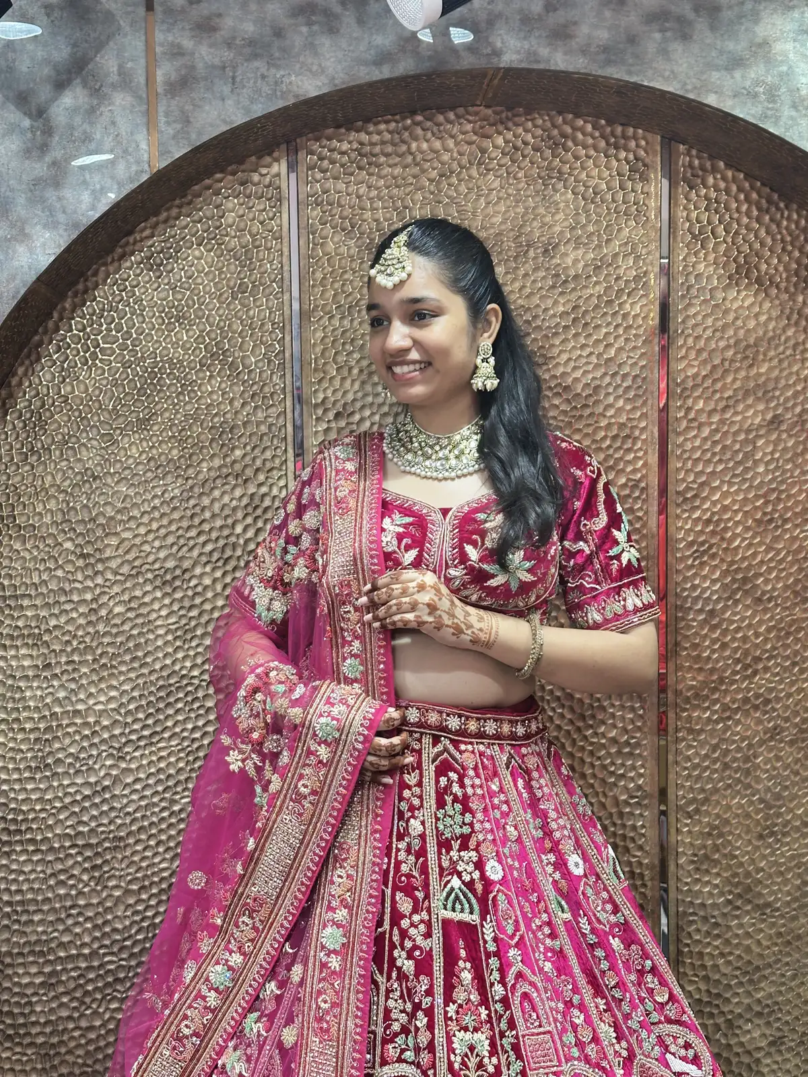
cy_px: 538
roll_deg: -1.2
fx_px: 1494
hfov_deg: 30.3
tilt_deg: -2.7
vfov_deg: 39.7
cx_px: 404
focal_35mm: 48
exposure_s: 1/50
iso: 80
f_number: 1.78
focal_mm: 6.86
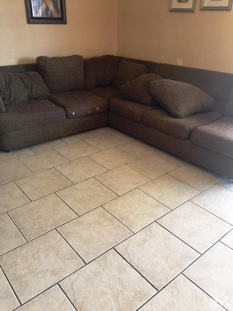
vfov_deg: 61.7
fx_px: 260
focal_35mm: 29
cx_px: 116
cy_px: 156
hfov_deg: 48.2
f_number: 2.2
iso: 64
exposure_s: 1/15
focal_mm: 4.15
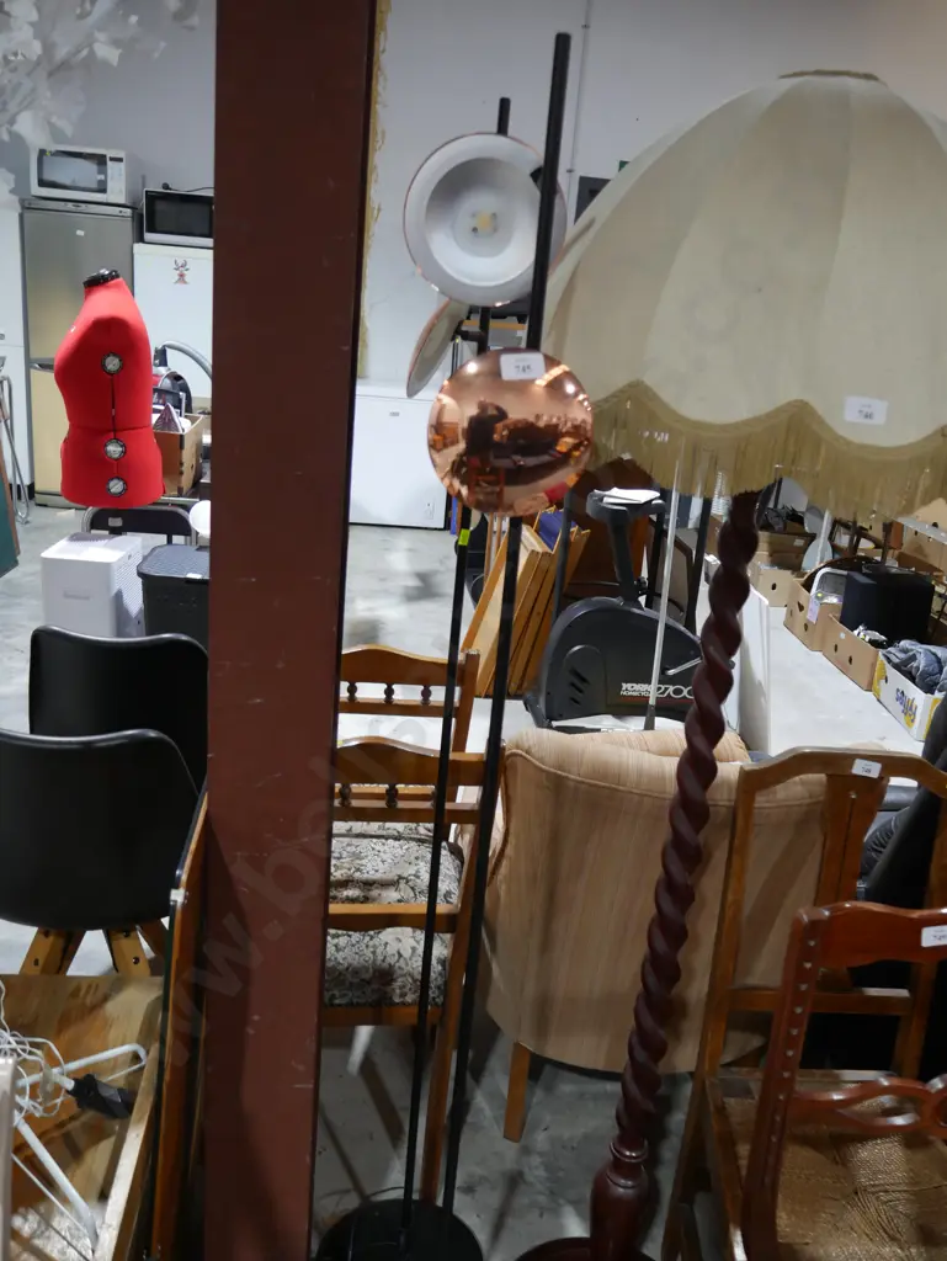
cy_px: 630
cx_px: 474
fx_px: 1020
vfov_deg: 63.4
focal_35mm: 28
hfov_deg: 49.8
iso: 400
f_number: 3.5
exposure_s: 1/60
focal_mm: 14
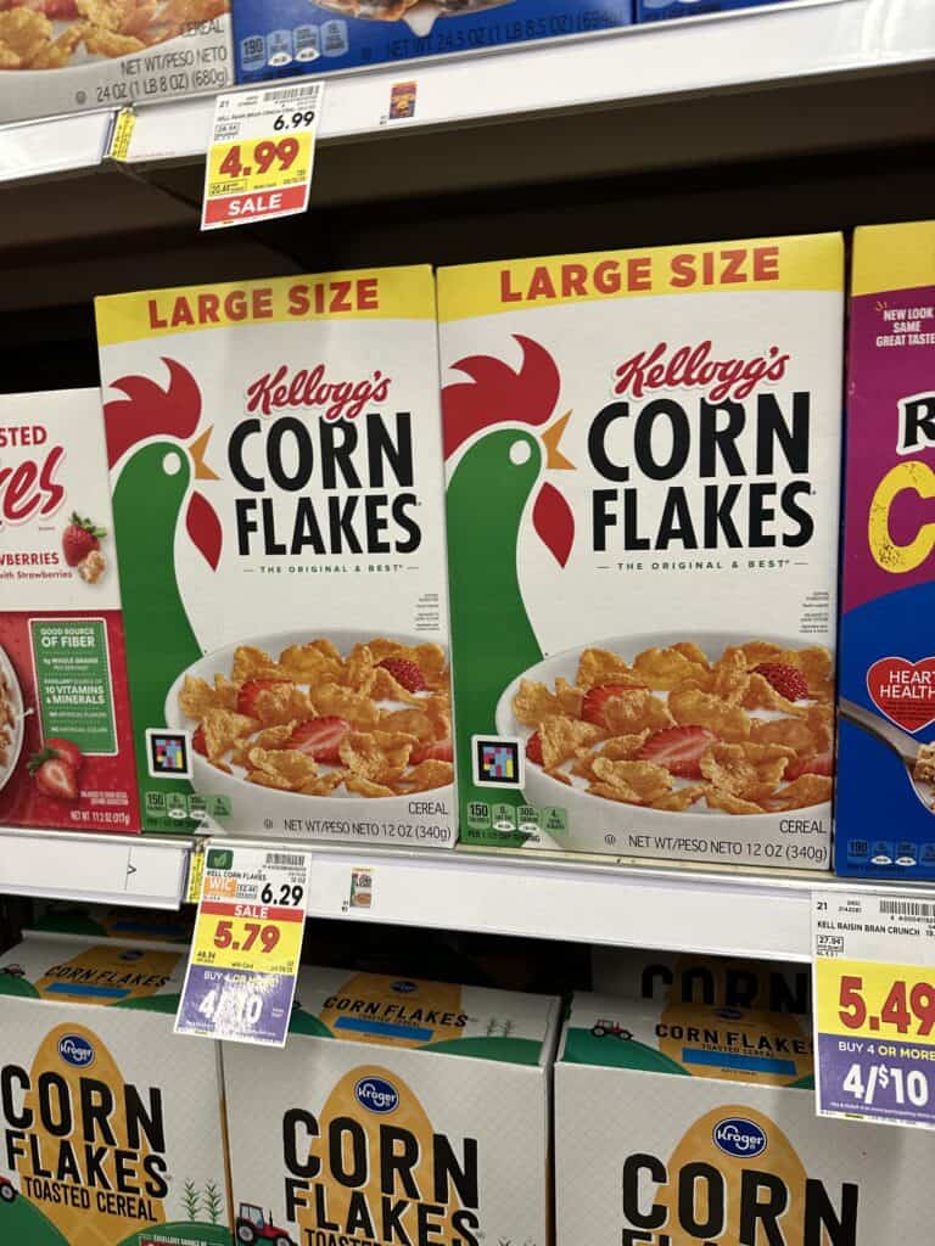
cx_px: 468
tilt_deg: -10.0
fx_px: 864
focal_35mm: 24
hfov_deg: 56.8
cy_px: 623
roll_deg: +3.4
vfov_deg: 71.6
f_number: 1.78
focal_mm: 6.86
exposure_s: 1/60
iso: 125
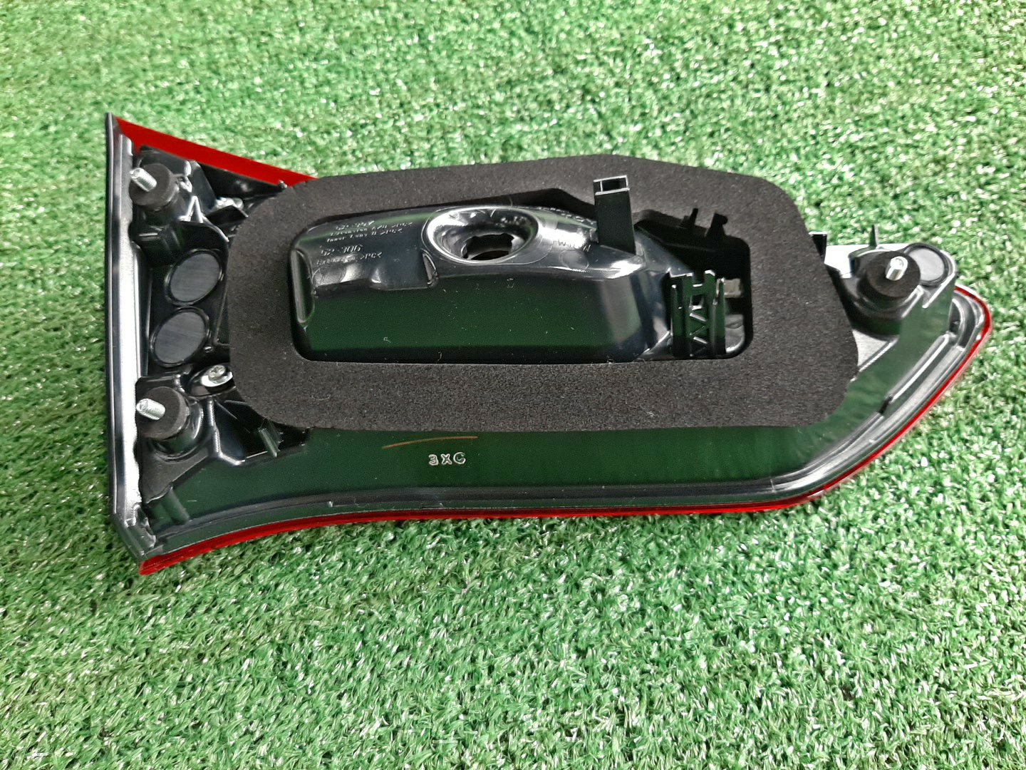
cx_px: 513
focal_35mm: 26
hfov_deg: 67.3
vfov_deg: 53.1
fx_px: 771
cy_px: 385
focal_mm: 3.93
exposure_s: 1/50
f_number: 1.7
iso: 173
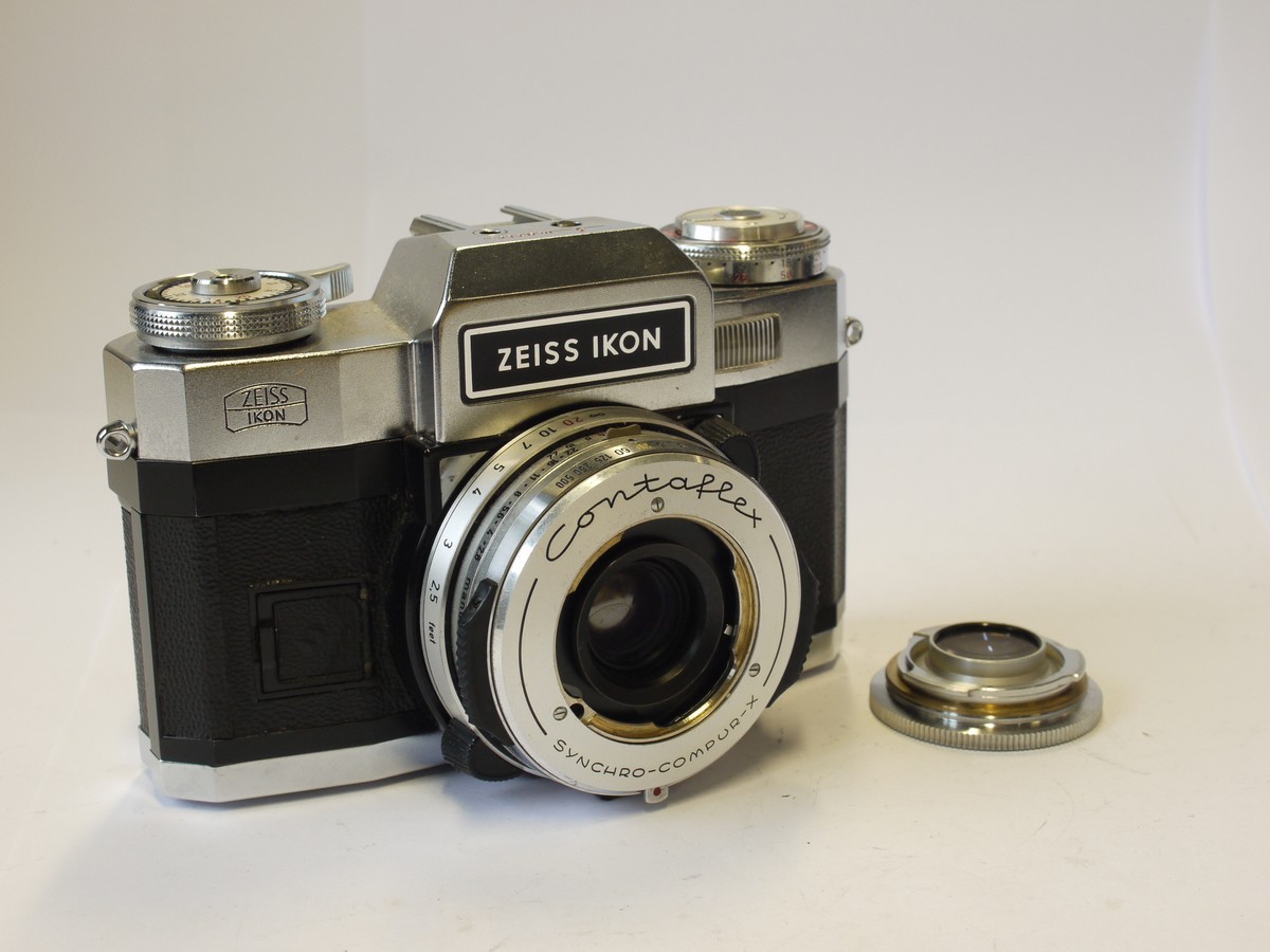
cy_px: 476
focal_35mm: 60
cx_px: 635
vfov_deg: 24.4
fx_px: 2201
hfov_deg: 32.2
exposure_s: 1/20
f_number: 9
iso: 400
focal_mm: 30
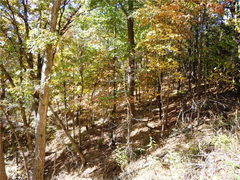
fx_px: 208
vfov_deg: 46.8
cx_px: 120
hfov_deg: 60.0
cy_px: 90
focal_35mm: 30
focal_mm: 5.4
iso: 100
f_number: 3.5
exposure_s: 1/100
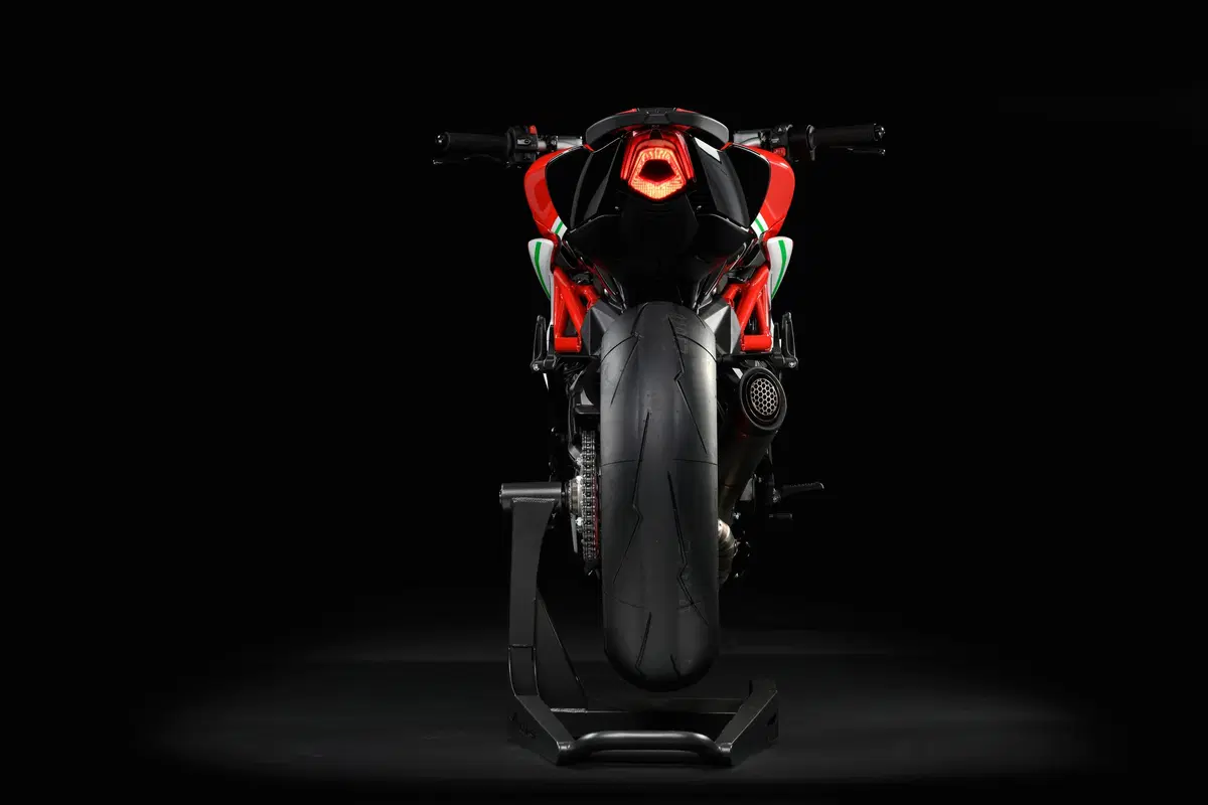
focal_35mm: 165
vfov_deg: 8.3
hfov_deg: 12.5
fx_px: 5536
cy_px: 402
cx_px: 604
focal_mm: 165
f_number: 13
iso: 31
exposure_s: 1/60
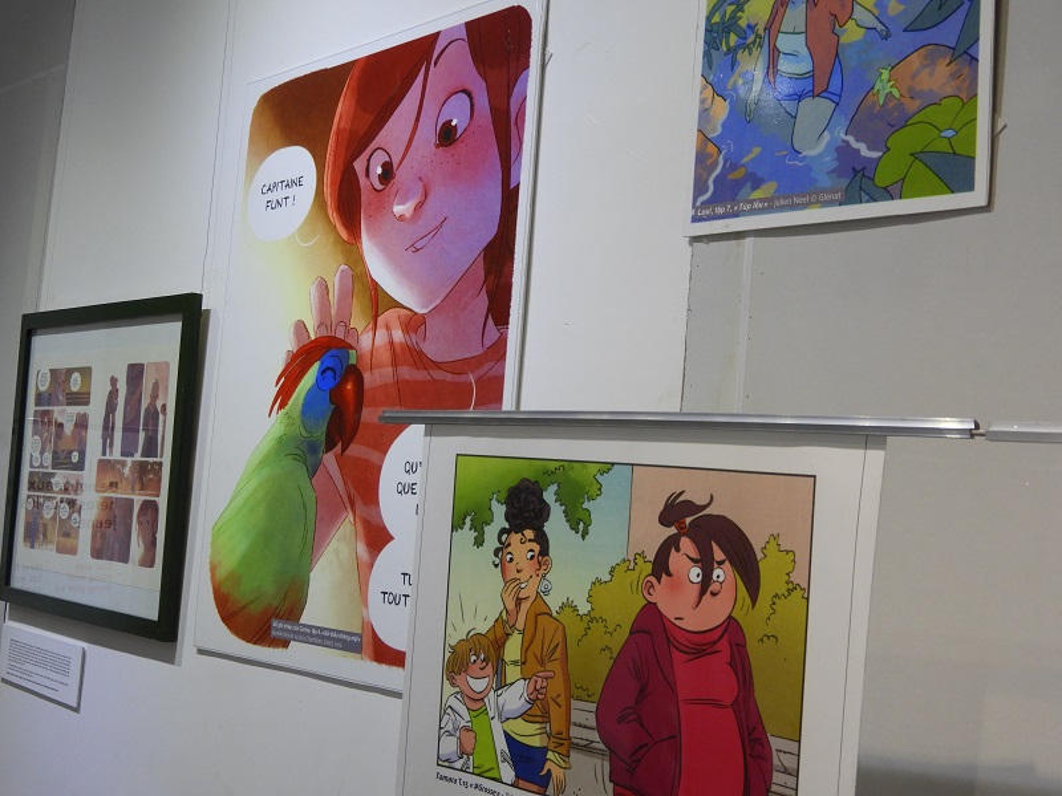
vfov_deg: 29.1
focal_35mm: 50
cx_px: 531
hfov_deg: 38.2
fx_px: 1534
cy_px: 398
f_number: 4
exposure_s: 1/30
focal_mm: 9
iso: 220
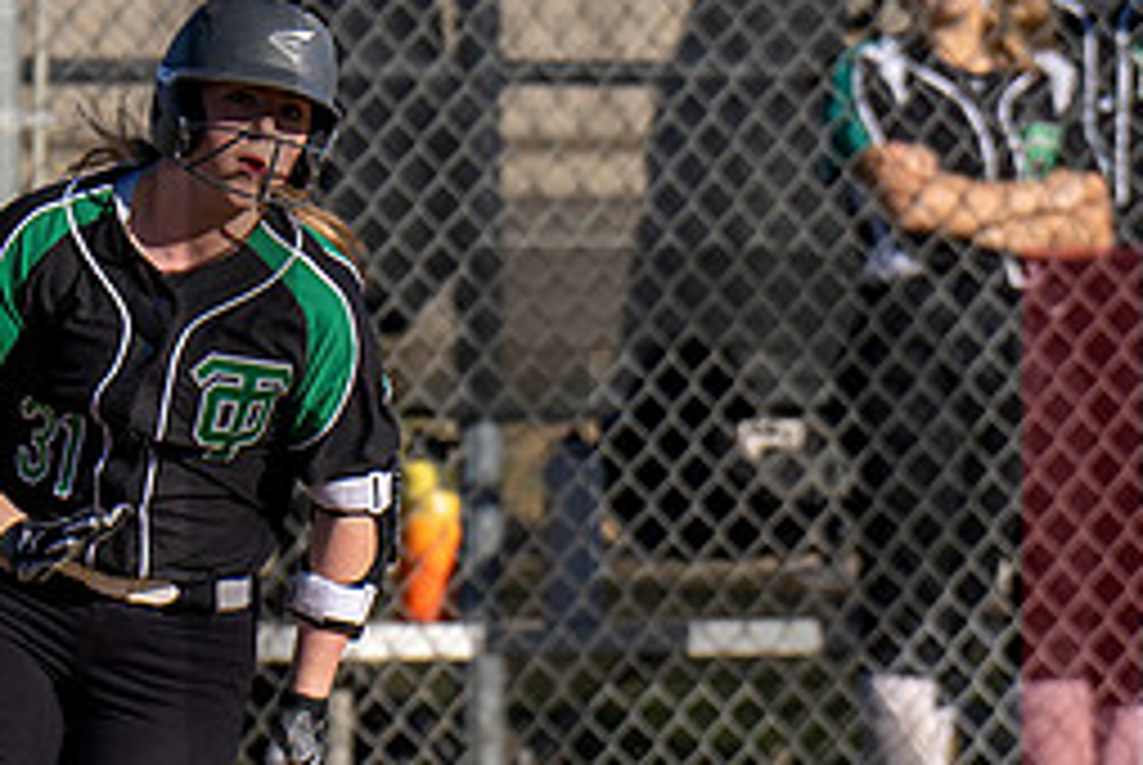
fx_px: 34869
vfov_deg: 1.3
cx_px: 621
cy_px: 729
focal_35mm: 1097
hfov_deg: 1.9
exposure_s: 1/2500
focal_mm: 200
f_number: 2.8
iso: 100
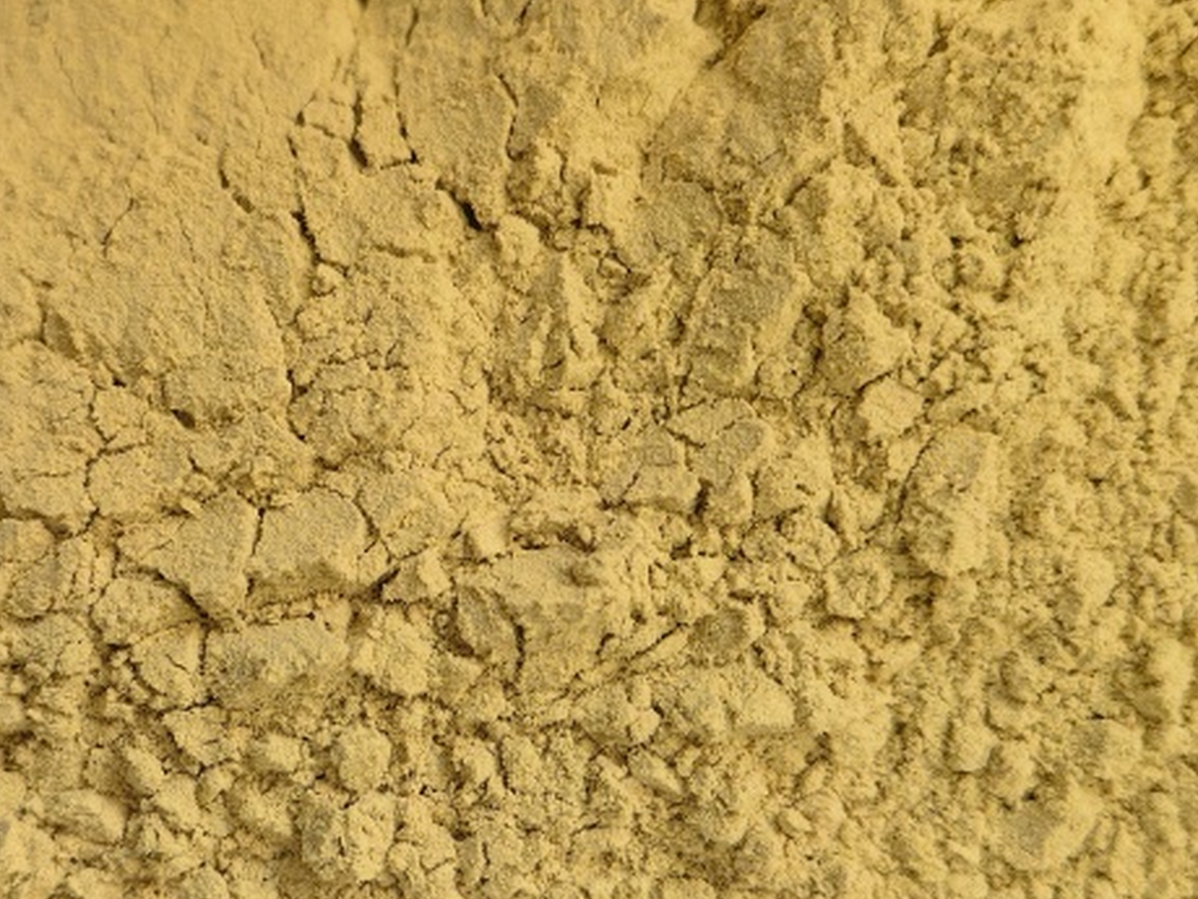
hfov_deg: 40.2
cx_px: 451
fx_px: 1627
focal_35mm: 47
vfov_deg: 30.8
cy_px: 513
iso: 320
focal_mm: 5.75
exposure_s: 1/100
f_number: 2
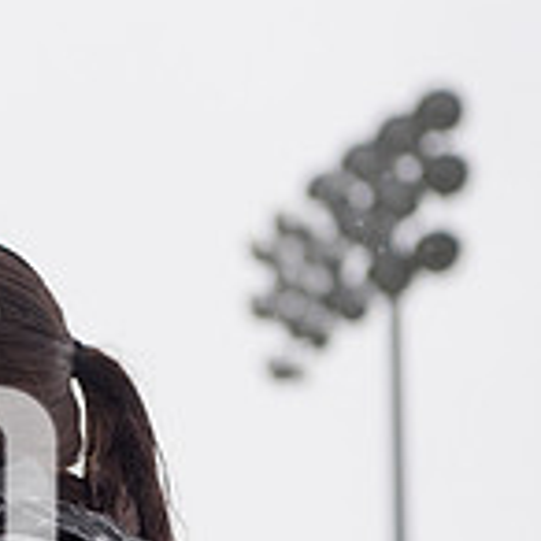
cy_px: 561
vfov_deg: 7.4
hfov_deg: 7.3
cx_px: -222
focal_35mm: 237
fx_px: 4191
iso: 400
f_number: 4
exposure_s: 1/1600
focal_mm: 70
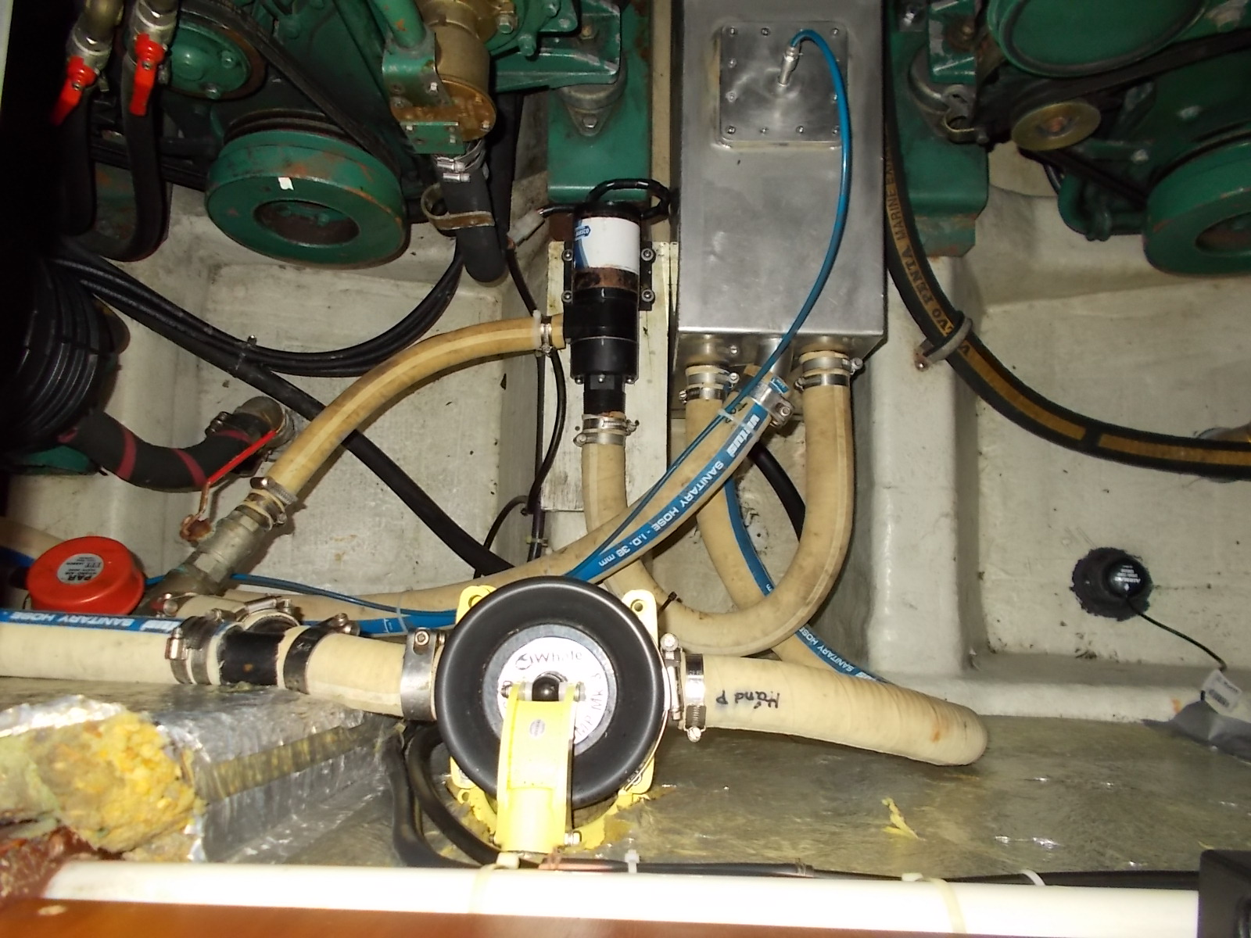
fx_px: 940
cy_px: 469
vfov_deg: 53.1
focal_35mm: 26
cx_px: 626
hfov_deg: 67.3
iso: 200
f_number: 3.2
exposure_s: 1/25
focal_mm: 4.6
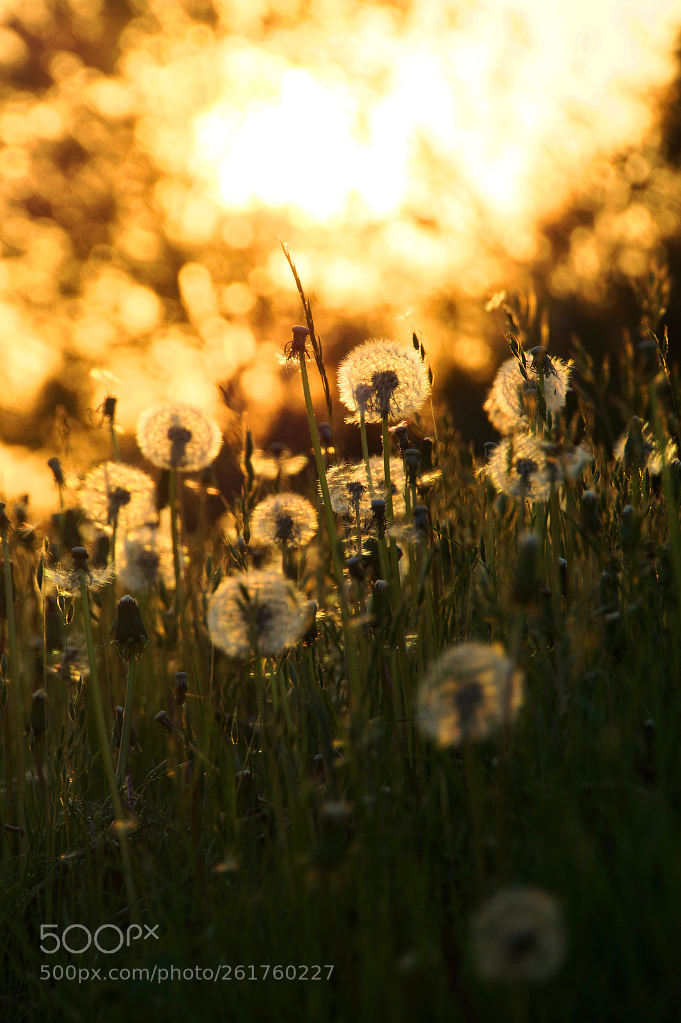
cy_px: 512
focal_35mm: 180
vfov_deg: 11.4
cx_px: 340
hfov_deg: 7.6
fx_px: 5113
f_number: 6.3
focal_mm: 120
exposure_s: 1/250
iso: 100
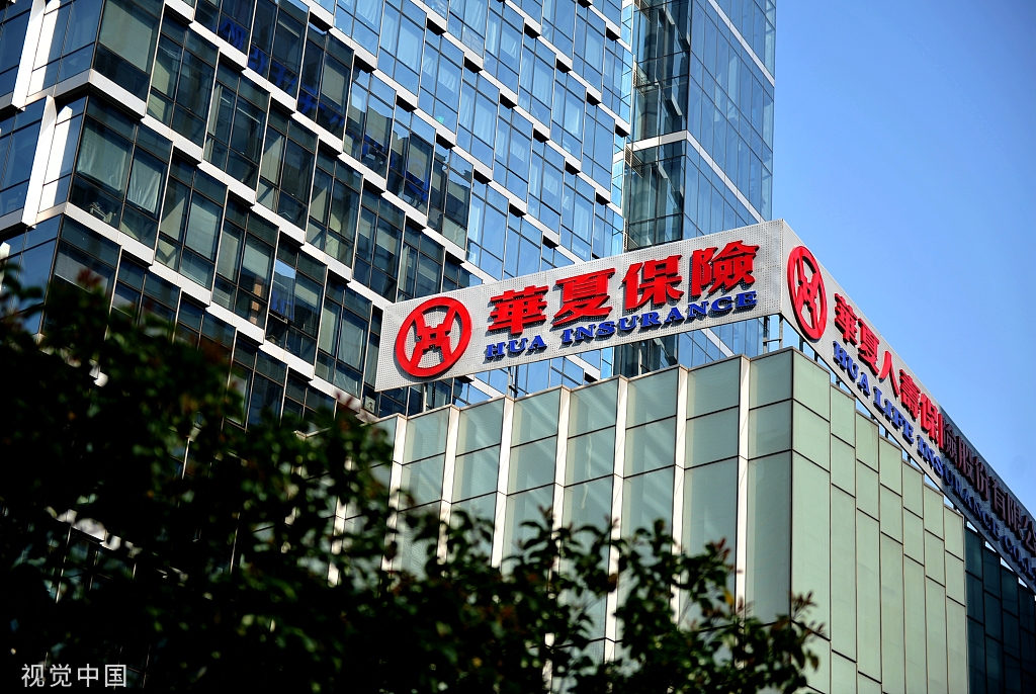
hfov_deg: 28.8
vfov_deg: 19.5
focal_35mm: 70
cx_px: 518
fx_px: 2017
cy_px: 347
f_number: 2.8
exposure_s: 1/1000
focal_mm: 70
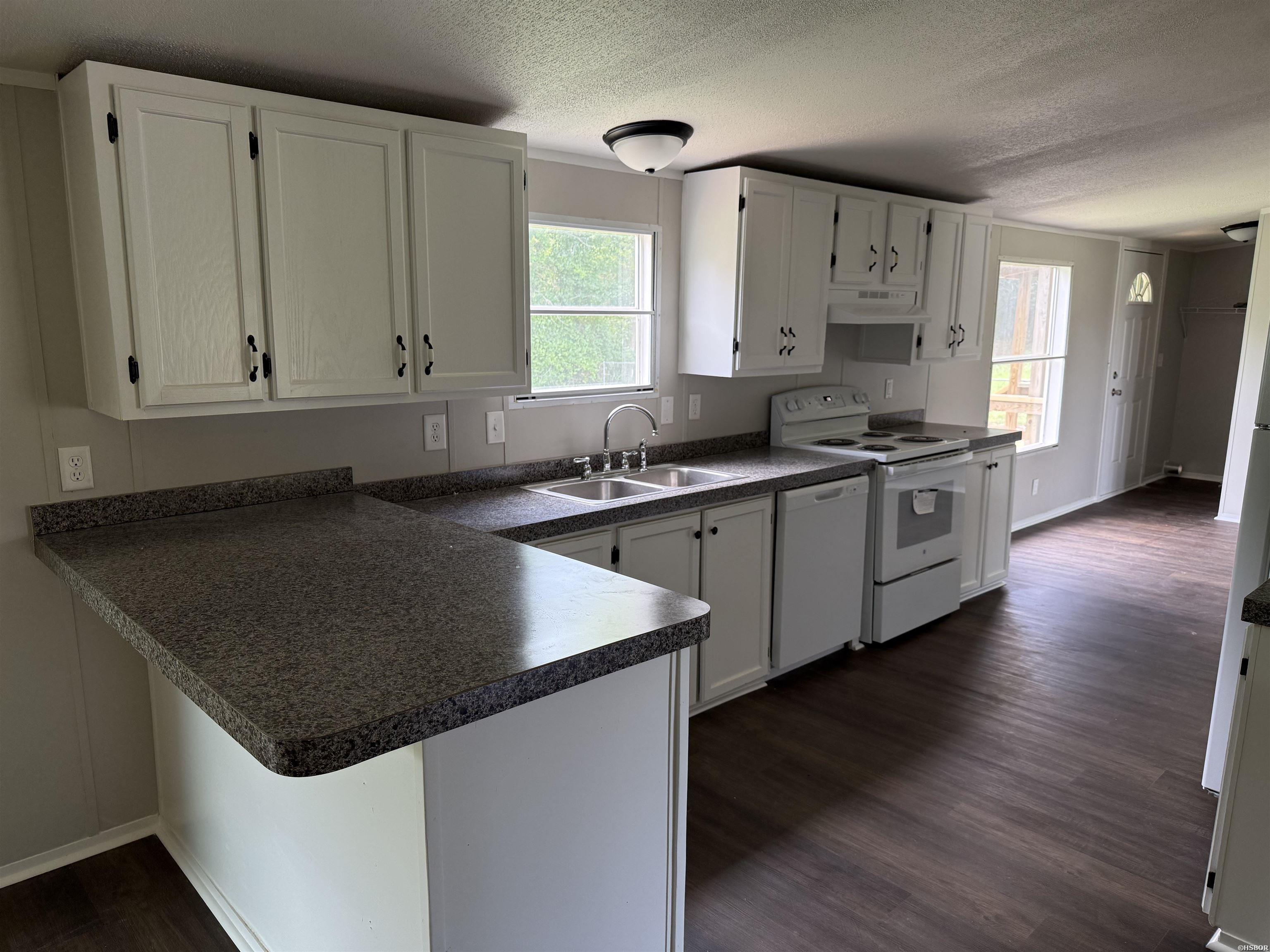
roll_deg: -0.3
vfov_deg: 56.8
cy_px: 476
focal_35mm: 24
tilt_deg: -10.9
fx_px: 881
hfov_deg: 71.6
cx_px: 635
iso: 160
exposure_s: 1/130
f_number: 1.78
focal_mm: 6.76
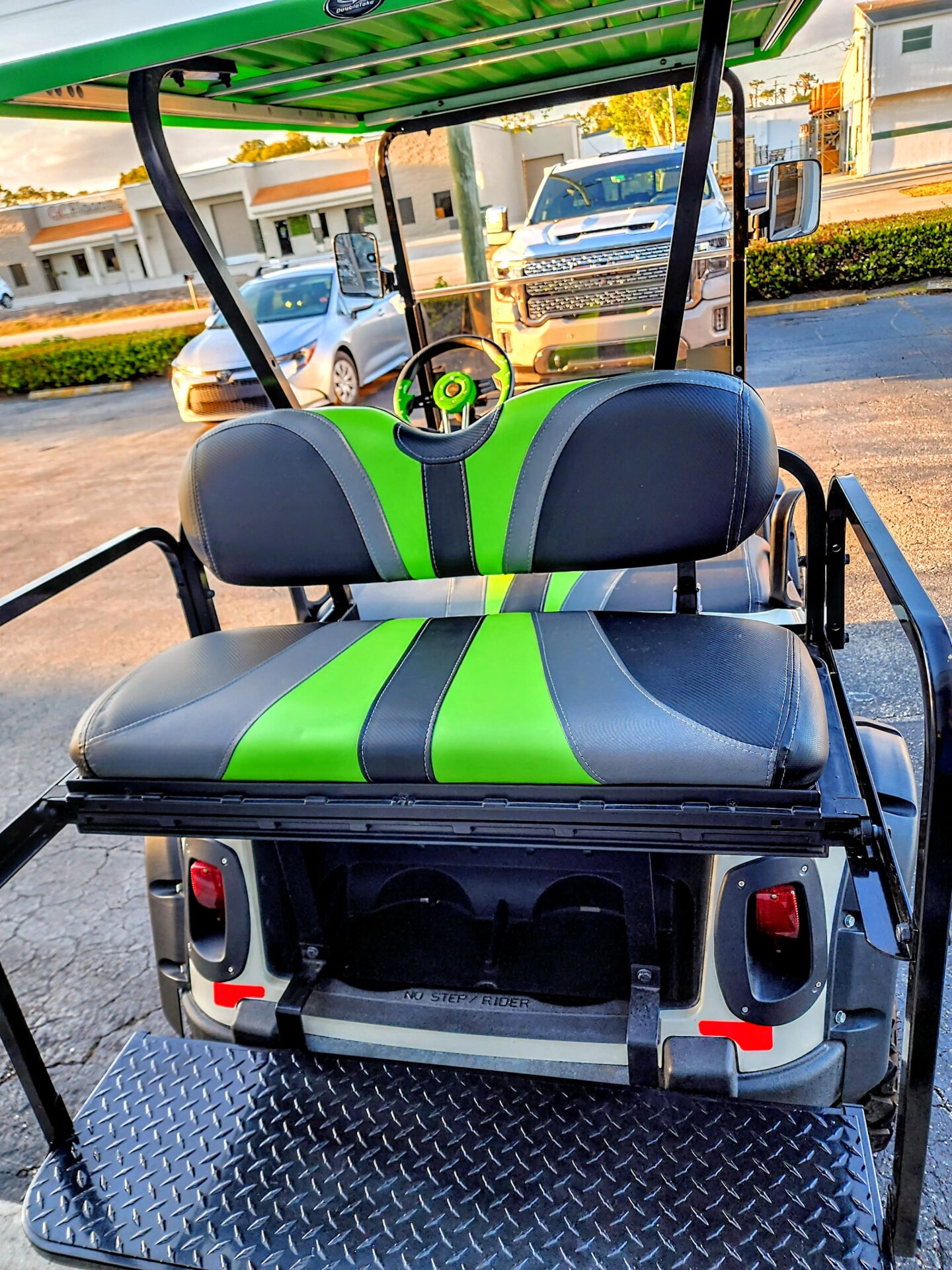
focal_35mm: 23
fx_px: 843
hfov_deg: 58.9
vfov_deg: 73.9
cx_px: 476
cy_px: 635
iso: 80
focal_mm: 6.4
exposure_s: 1/180
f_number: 1.8
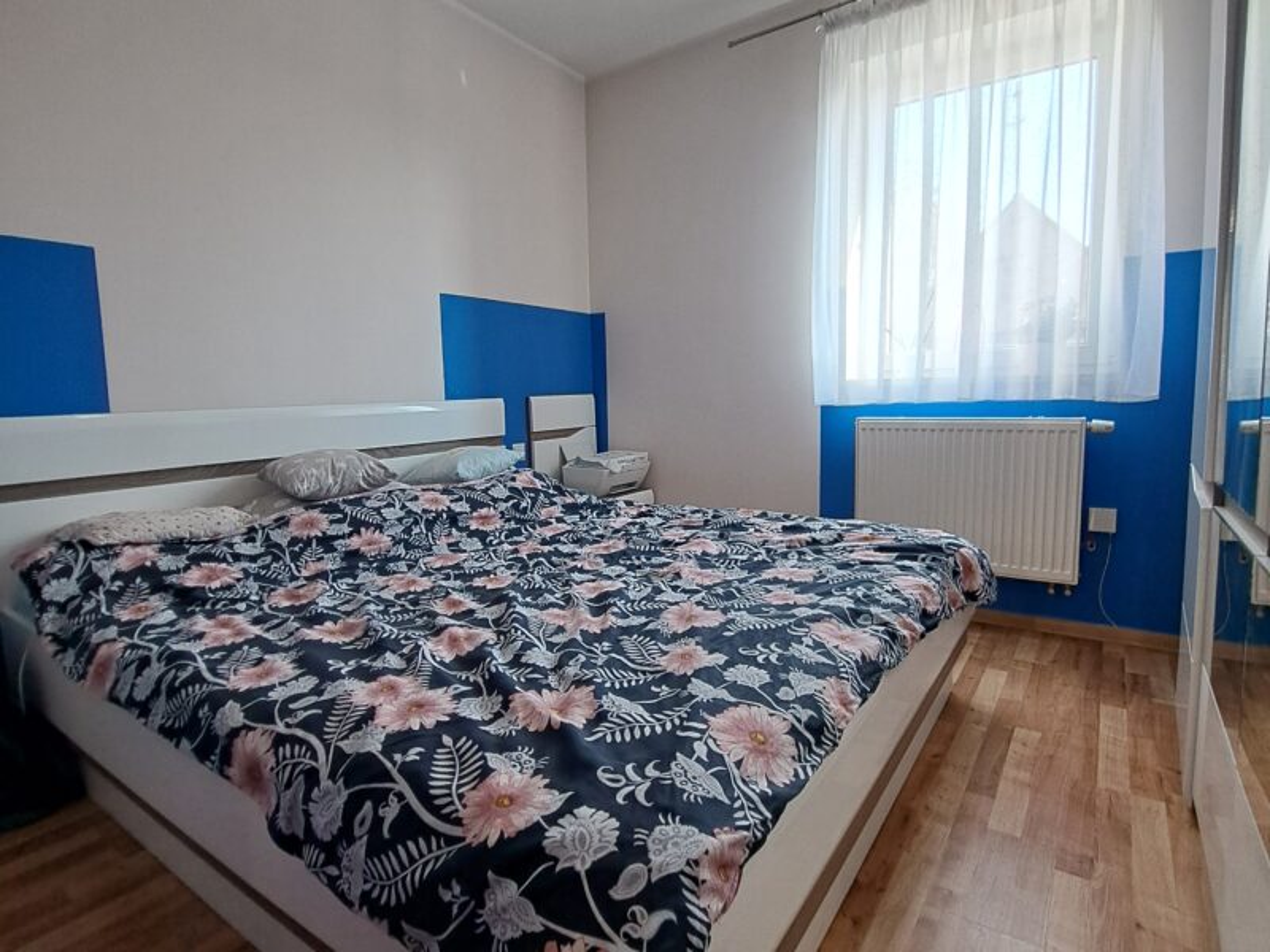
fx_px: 477
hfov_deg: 106.2
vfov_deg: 89.9
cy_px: 476
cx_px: 635
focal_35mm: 13
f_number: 2.2
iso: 64
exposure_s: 1/50
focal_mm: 1.74
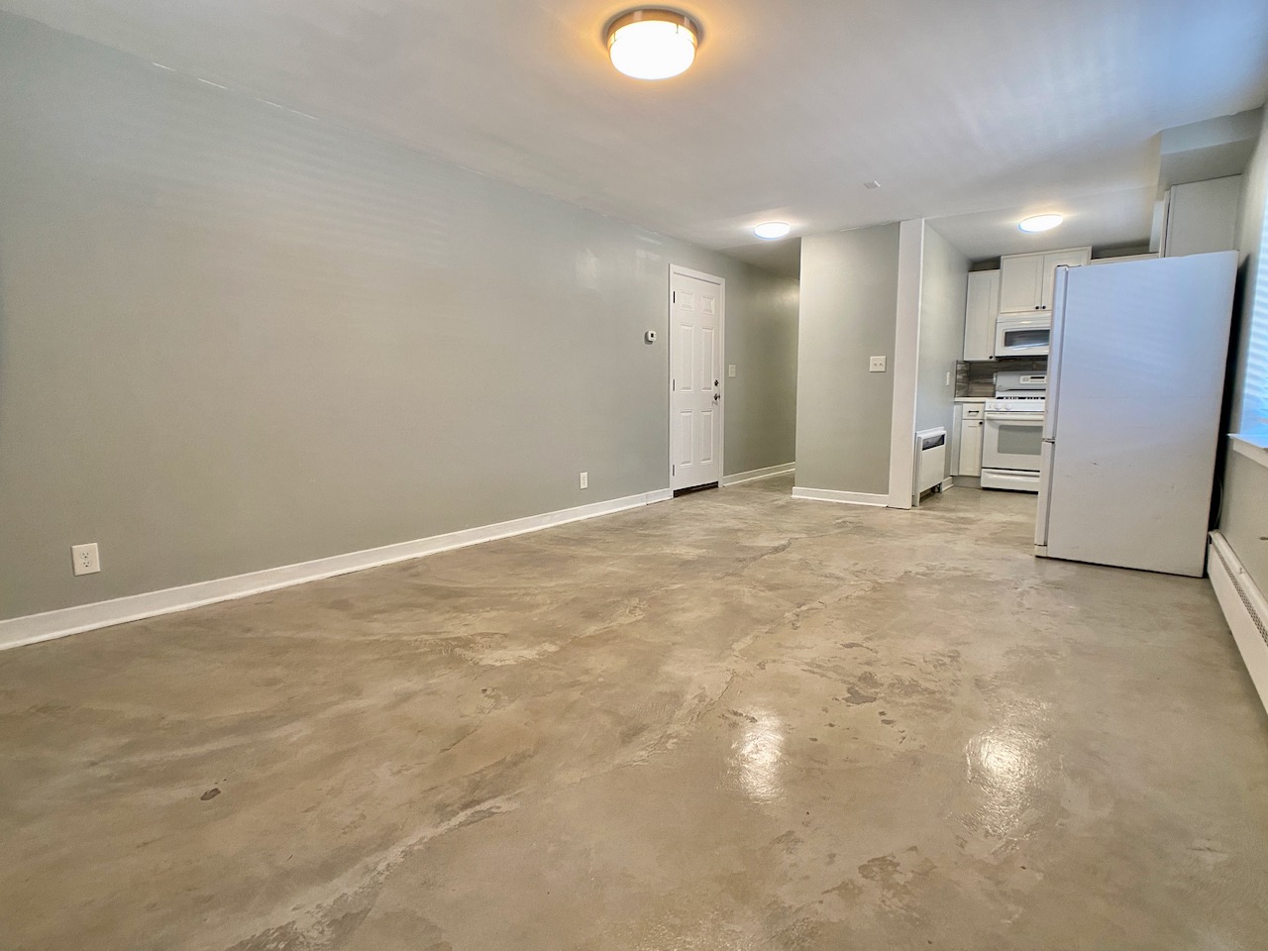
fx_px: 952
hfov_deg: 67.3
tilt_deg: -6.9
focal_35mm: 26
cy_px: 476
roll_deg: -0.4
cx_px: 634
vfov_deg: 53.1
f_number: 1.8
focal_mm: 4.25
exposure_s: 1/60
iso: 125
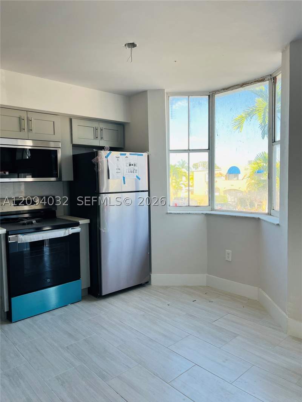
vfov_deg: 67.3
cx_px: 151
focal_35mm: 26
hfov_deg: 53.1
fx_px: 302
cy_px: 201
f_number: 1.5
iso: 50
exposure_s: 1/308
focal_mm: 5.7
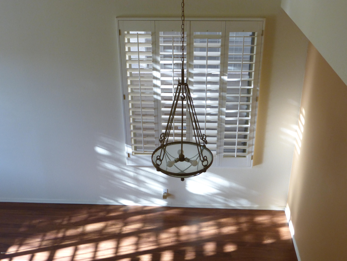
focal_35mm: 40
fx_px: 401
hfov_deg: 46.8
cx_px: 174
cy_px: 130
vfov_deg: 36.0
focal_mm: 6.9
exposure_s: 1/60
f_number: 3.9
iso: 250
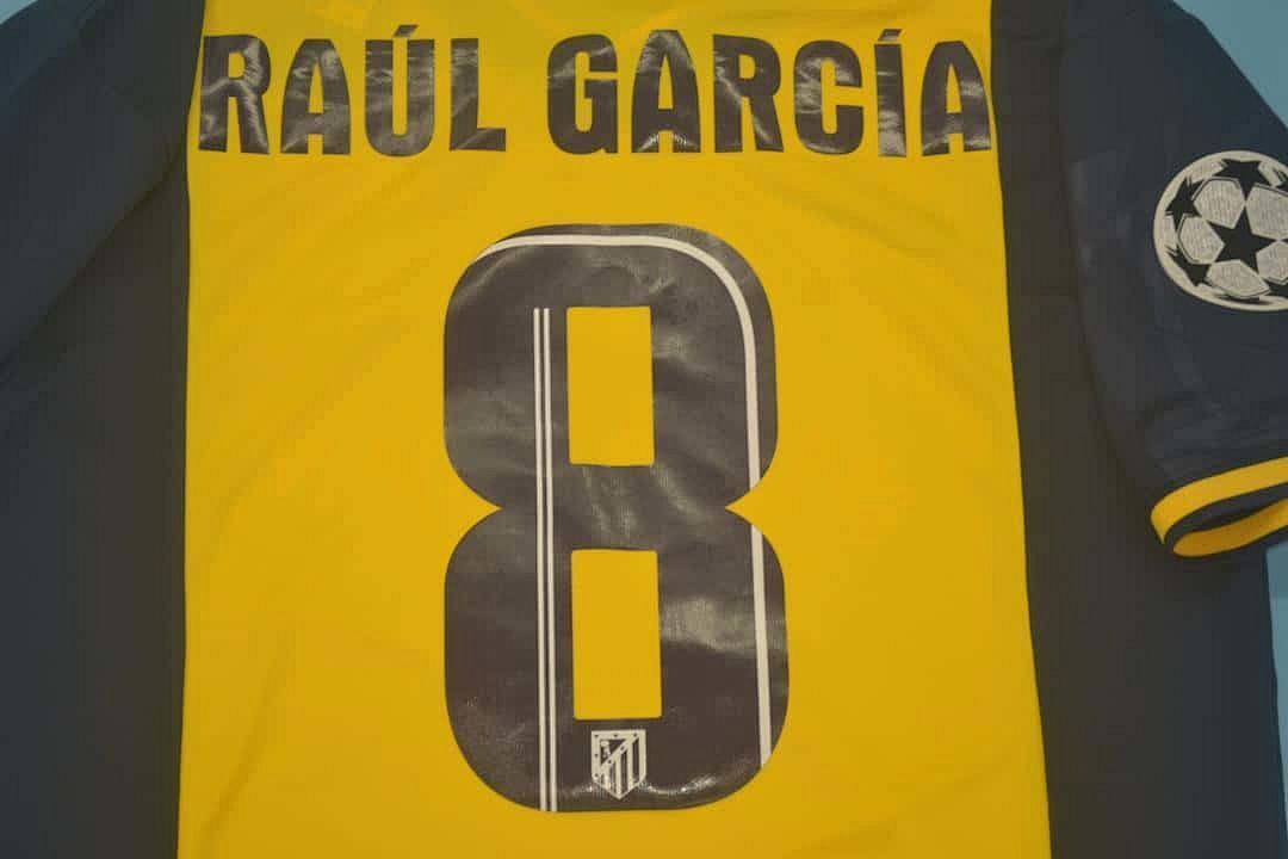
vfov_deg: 17.5
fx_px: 2790
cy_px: 430
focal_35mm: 78
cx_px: 644
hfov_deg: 26.0
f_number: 5.6
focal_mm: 52
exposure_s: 1/80
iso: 200
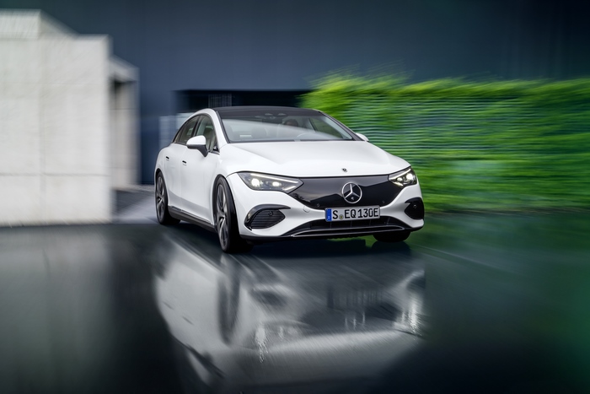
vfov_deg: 28.1
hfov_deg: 41.1
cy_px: 197
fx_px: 787
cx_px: 295
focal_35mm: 48
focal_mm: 48
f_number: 16
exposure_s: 5
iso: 31
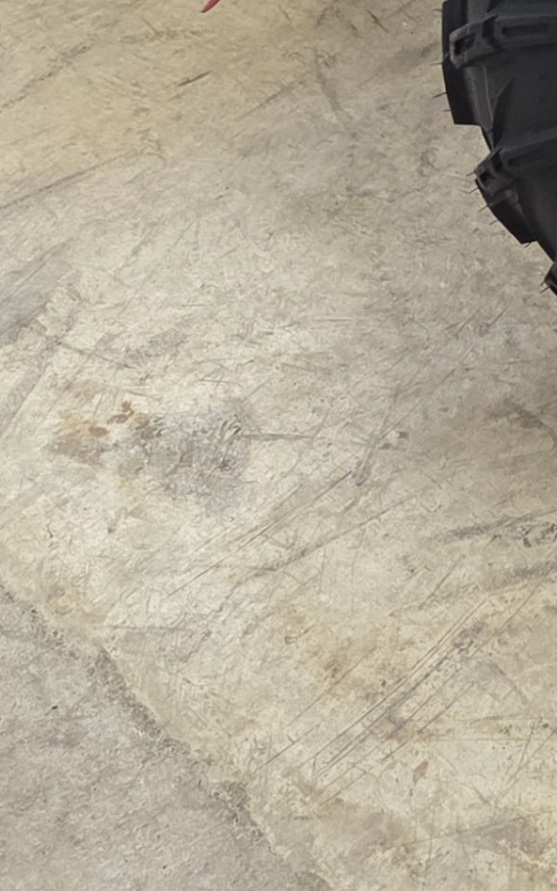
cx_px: 1456
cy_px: -518
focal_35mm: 103
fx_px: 2501
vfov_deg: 17.7
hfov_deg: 10.4
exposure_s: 1/120
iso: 500
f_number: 1.8
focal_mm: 5.4
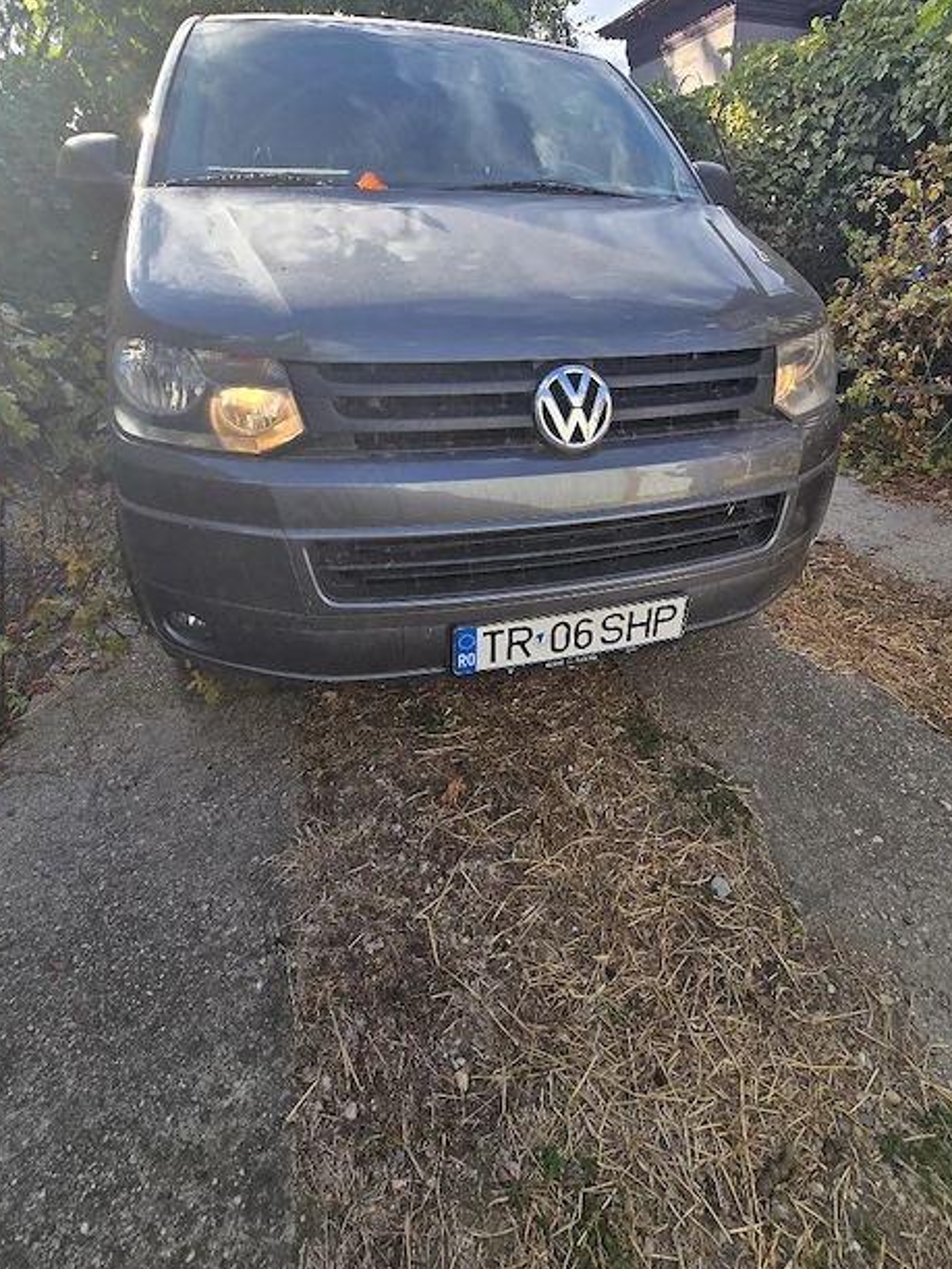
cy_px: 496
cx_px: 496
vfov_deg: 89.6
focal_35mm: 17
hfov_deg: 74.7
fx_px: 623
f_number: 2.2
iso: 50
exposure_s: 1/1000
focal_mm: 2.2
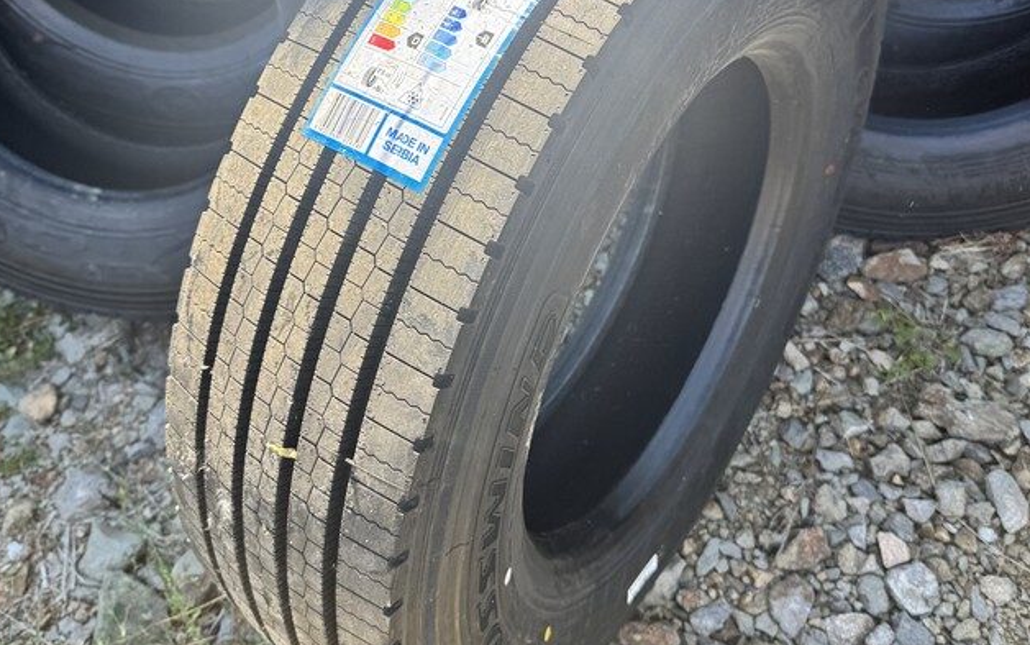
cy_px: 204
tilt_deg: -48.6
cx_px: 513
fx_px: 983
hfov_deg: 55.3
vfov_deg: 35.9
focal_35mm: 35
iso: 80
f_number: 1.78
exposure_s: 1/645
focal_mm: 6.76
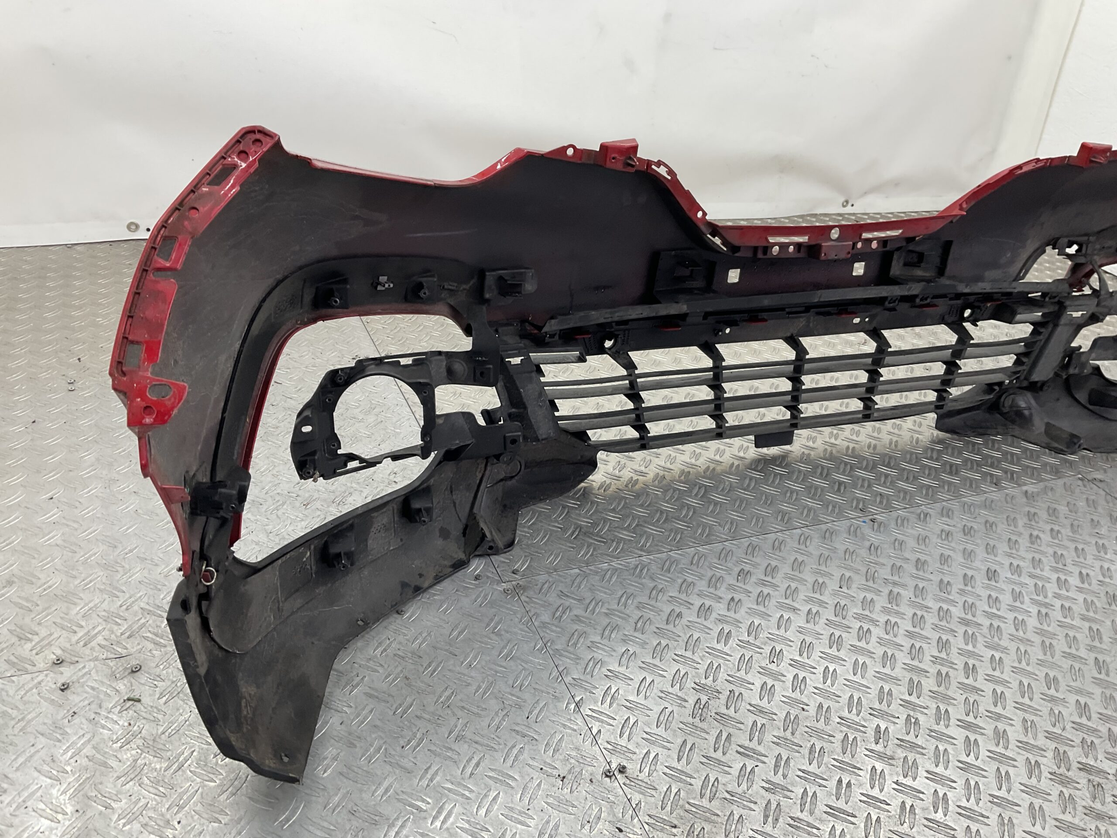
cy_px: 419
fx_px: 936
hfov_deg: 61.7
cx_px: 558
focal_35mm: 29
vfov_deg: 48.2
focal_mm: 3
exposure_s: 1/120
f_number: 1.8
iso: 40
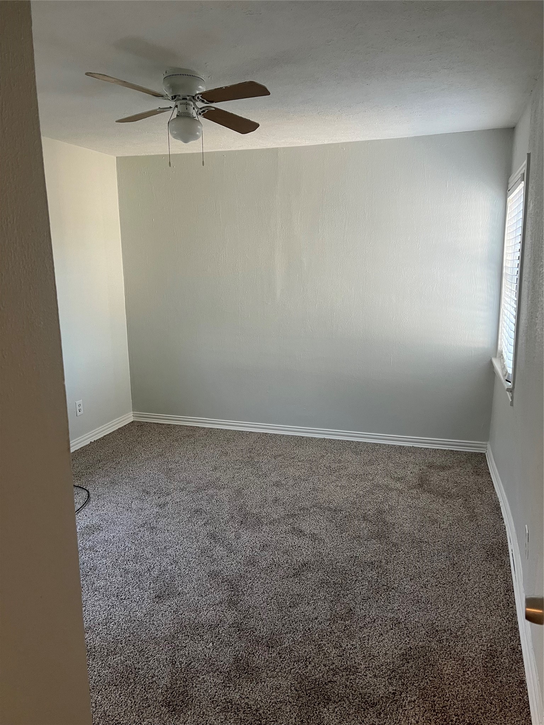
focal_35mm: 26
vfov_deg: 67.3
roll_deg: +0.8
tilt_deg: -11.0
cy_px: 362
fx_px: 545
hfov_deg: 53.1
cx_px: 272
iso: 125
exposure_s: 1/92
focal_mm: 5.7
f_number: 1.5
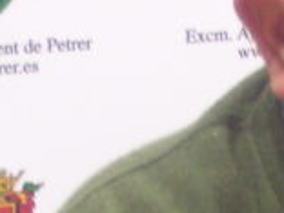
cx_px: 522
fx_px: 4381
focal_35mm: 534
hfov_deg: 3.7
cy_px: 308
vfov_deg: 2.8
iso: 160
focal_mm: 14.3
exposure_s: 1/10
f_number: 4.3
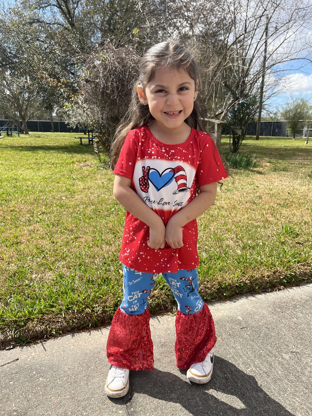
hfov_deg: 53.1
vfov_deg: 67.3
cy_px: 208
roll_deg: -1.1
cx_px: 156
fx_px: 312
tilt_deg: -12.9
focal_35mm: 26
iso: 50
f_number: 1.6
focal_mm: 5.1
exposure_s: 1/2024
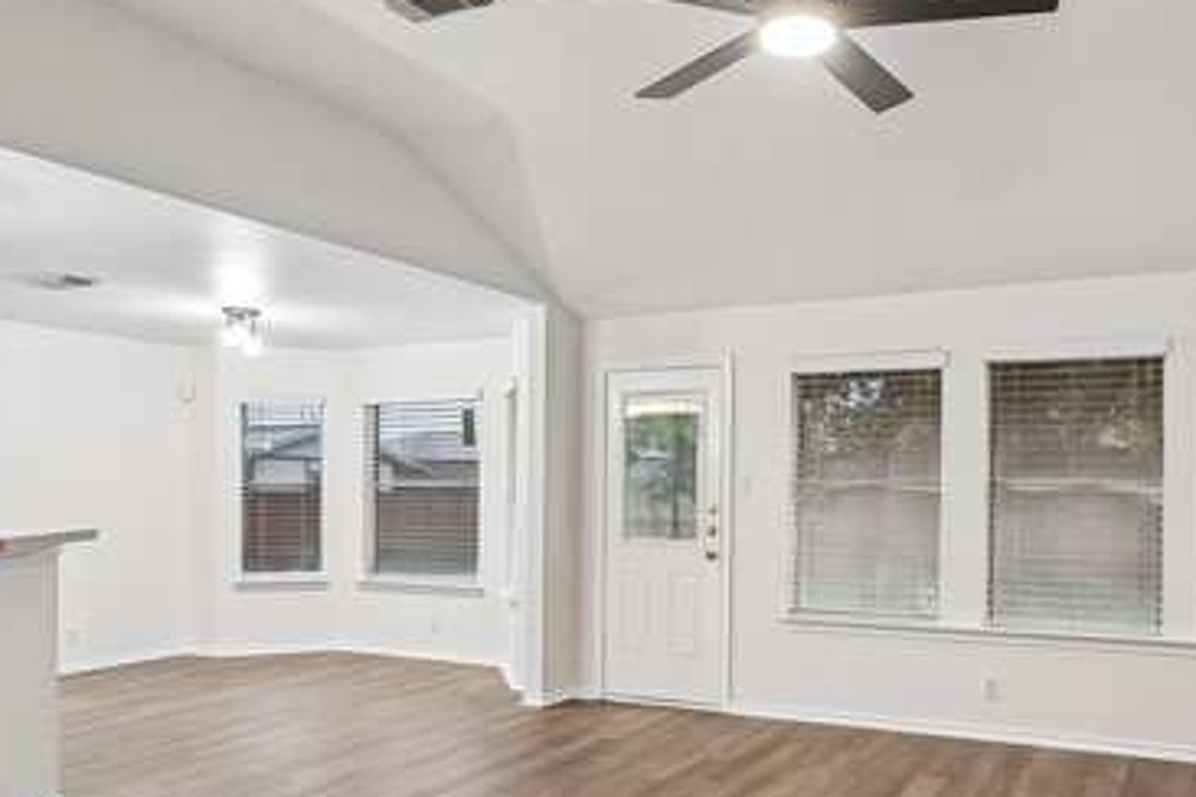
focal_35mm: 28
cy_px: 495
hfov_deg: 63.8
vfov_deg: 46.0
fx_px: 930
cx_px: 797
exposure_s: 1/4
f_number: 8
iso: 400
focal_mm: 16
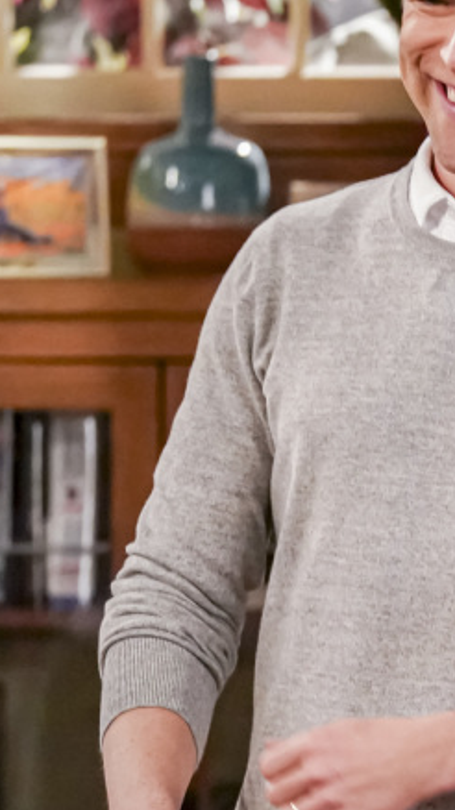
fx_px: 9556
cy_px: 442
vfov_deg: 4.9
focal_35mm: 445
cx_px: 788
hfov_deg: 2.7
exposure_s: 1/160
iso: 6400
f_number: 5
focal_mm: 155
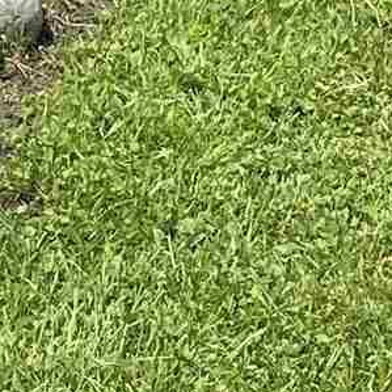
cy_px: -661
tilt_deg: -14.4
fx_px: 3024
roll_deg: -1.4
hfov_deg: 7.4
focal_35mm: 236
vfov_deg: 6.9
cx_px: 105
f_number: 1.8
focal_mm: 4.25
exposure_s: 1/1124
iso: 32
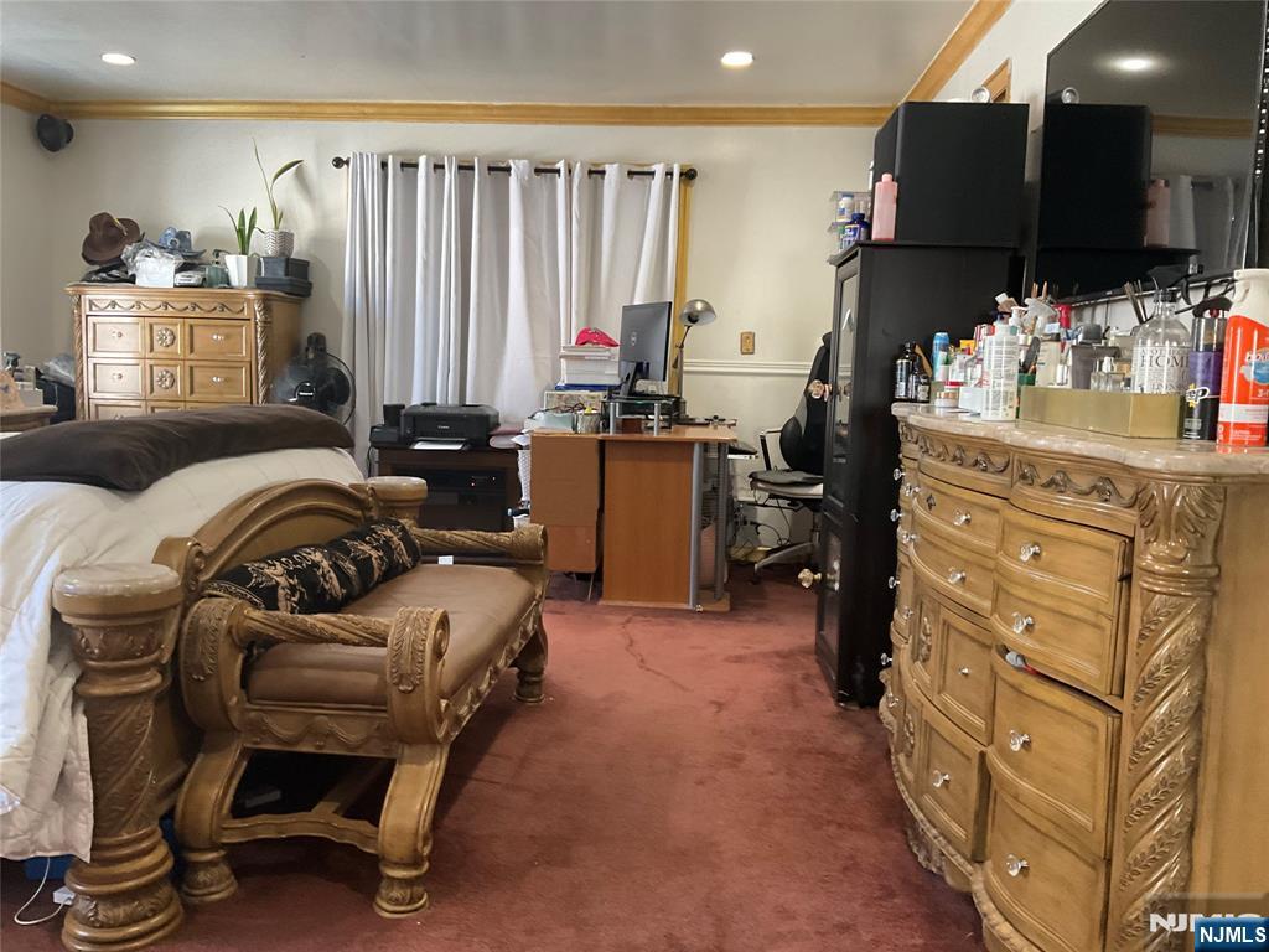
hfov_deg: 61.7
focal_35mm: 29
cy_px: 476
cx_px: 634
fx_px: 1063
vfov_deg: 48.2
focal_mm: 3
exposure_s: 1/60
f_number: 1.8
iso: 160
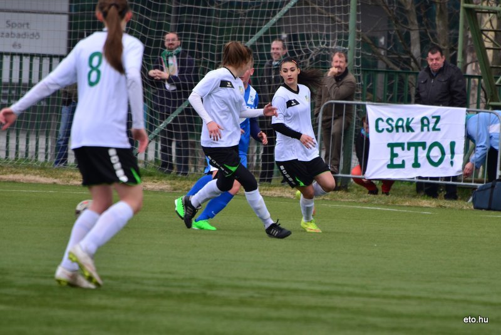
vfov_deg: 3.1
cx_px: 250
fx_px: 6268
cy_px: 168
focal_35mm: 450
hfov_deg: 4.6
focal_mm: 300
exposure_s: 1/400
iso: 200
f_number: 5.6
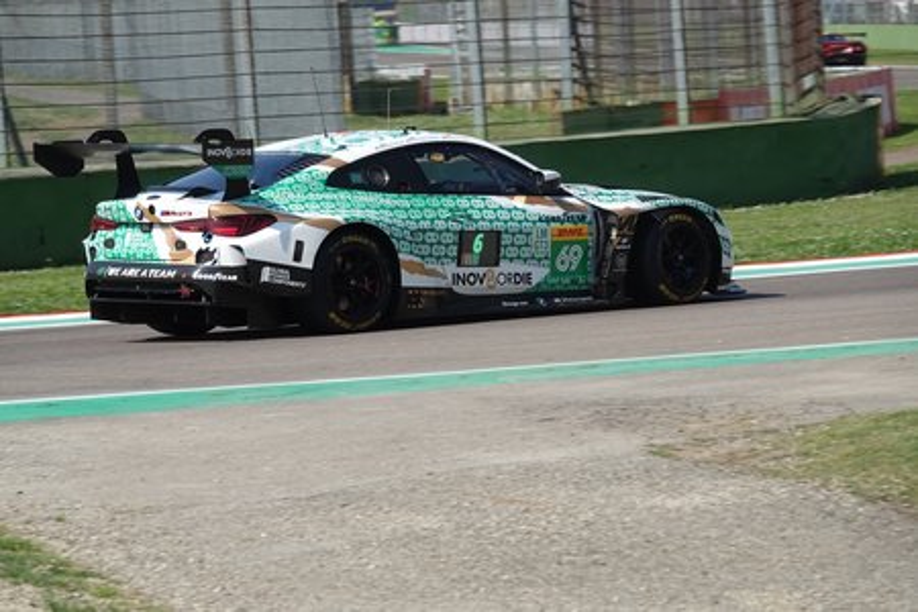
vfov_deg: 6.4
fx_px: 5457
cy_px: 306
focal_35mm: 214
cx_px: 459
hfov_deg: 9.6
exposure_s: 1/1000
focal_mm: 78.39
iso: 125
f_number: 4.5
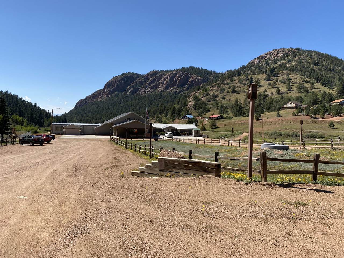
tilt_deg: -2.4
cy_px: 129
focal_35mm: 26
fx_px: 258
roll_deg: -1.2
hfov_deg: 67.3
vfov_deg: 53.1
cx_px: 172
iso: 32
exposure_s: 1/2967
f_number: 1.8
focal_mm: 4.25
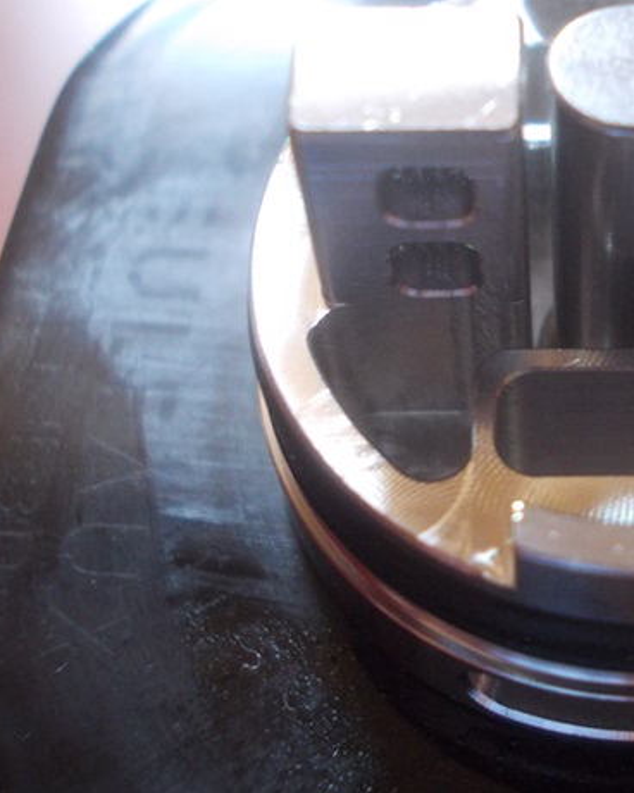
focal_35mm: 73
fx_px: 1712
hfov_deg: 20.5
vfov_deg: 26.0
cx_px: 593
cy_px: 322
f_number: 3.3
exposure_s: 1/30
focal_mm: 6.1
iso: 200
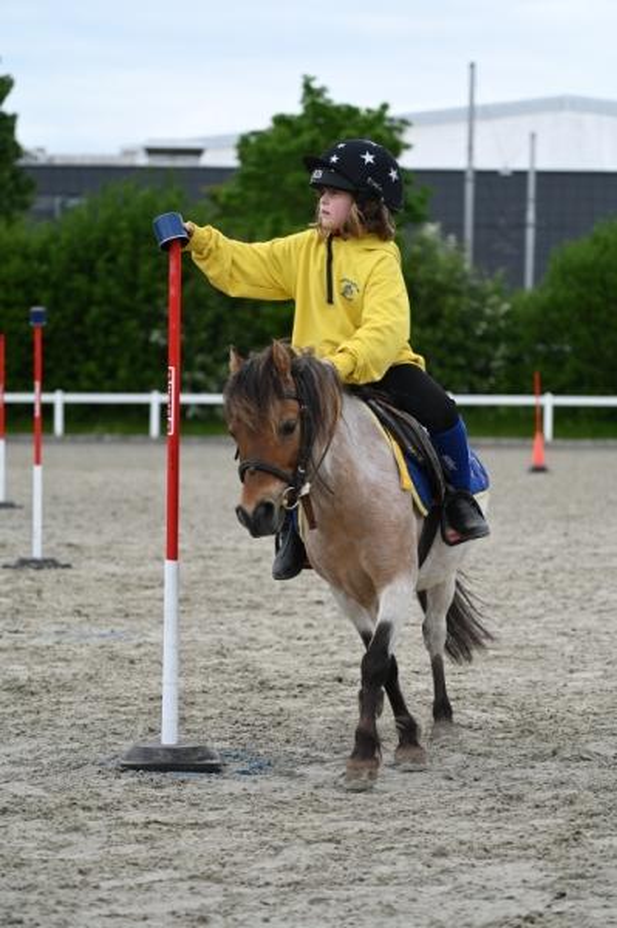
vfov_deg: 18.6
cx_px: 308
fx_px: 2833
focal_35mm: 110
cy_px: 464
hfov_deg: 12.4
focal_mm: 110
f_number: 4.5
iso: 280
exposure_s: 1/1250
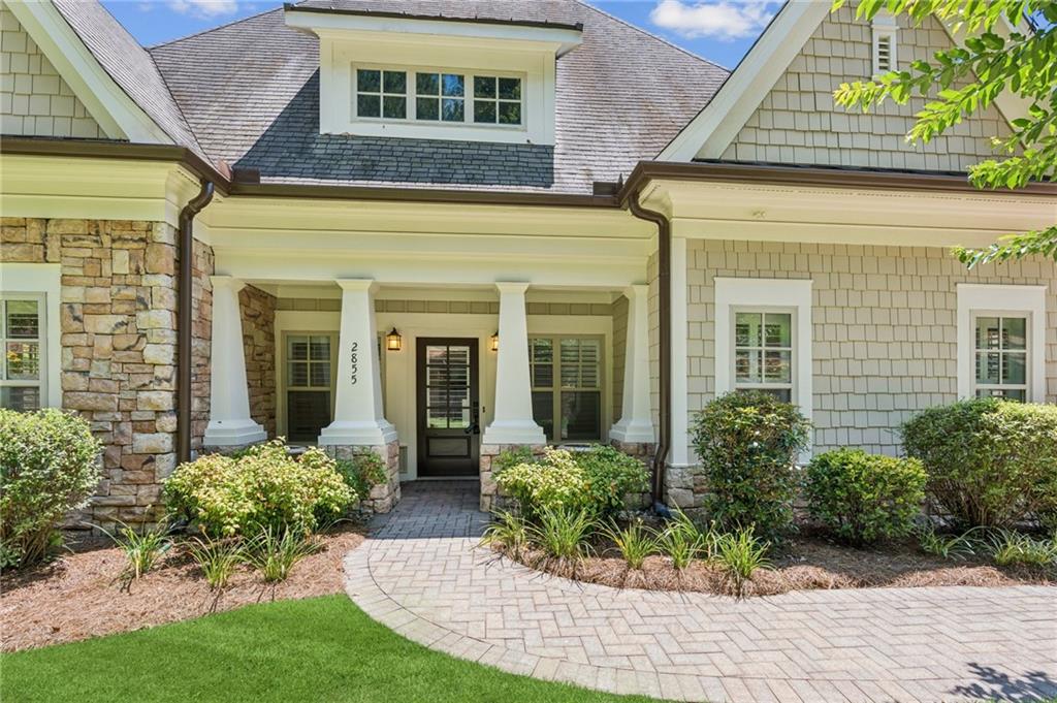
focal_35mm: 16
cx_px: 528
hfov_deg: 96.8
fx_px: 469
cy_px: 352
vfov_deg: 73.7
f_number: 8
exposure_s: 1/60
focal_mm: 16
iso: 100
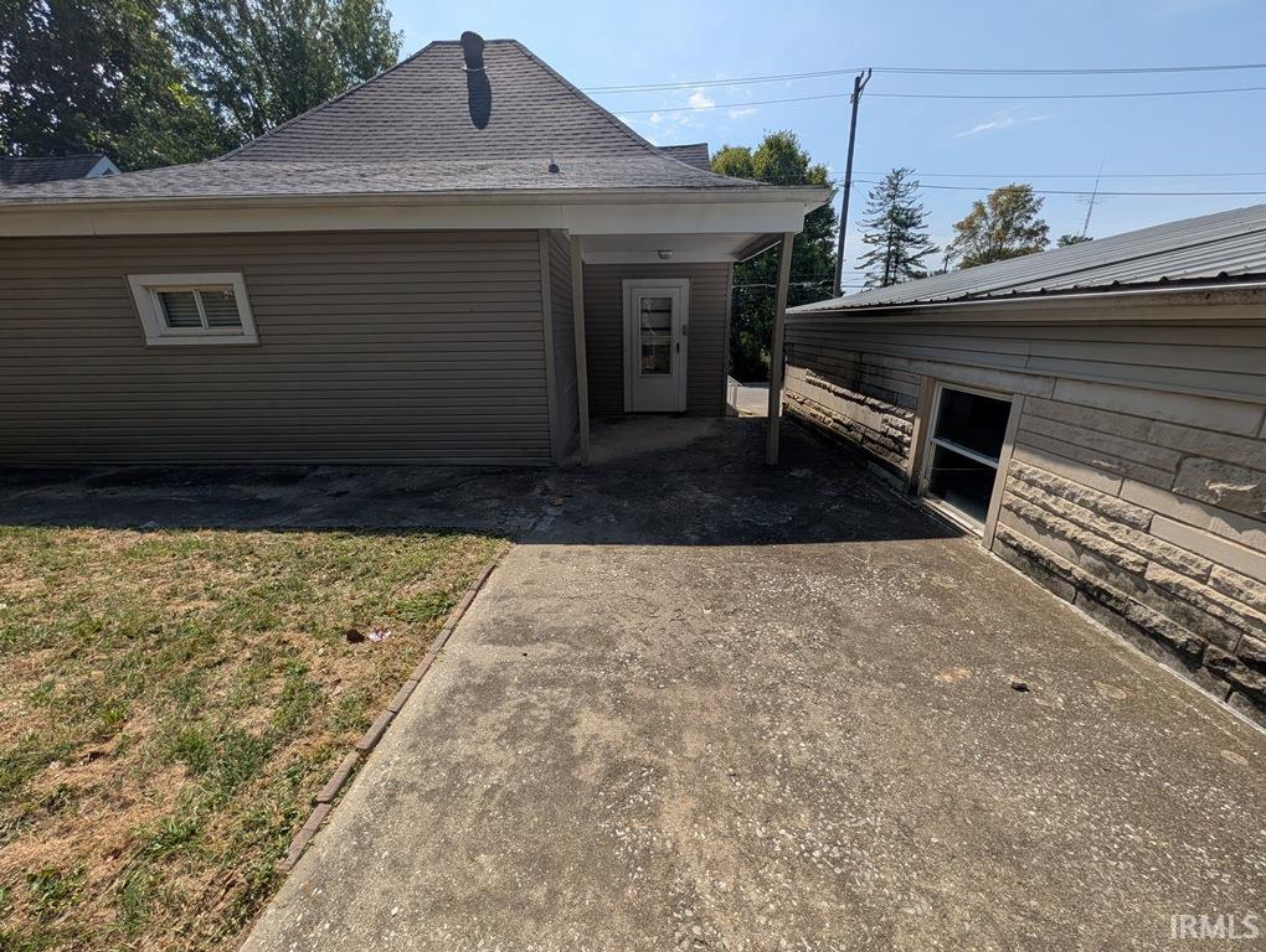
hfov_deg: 110.5
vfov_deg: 94.6
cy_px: 476
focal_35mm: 12
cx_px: 633
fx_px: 439
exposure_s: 1/3663
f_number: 1.7
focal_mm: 2.02
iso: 51
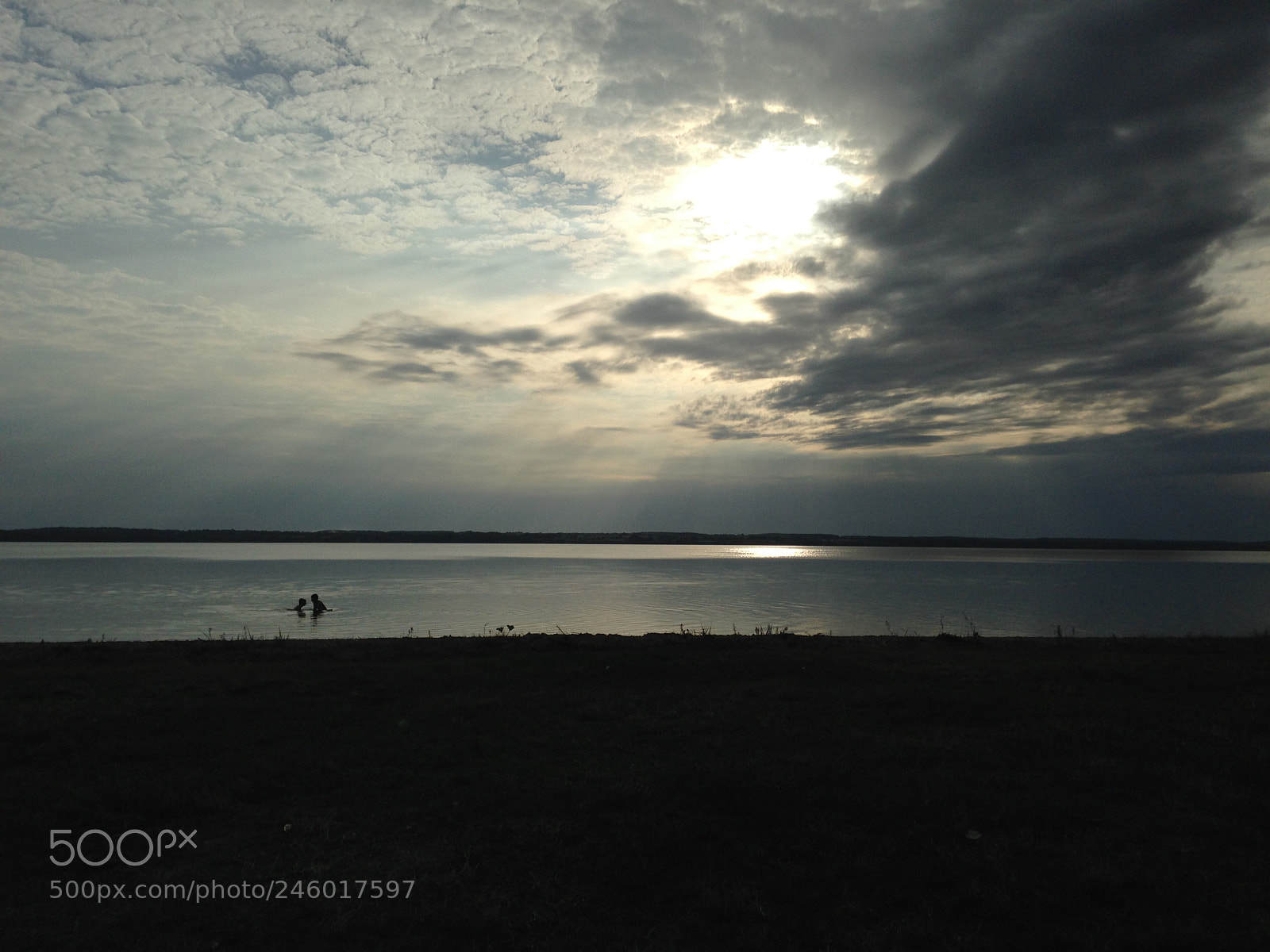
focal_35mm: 33
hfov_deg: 55.4
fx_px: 1211
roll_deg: -1.4
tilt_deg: +3.5
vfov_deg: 42.9
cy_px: 476
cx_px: 635
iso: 50
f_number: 2.4
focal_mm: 4.12
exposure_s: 1/7752
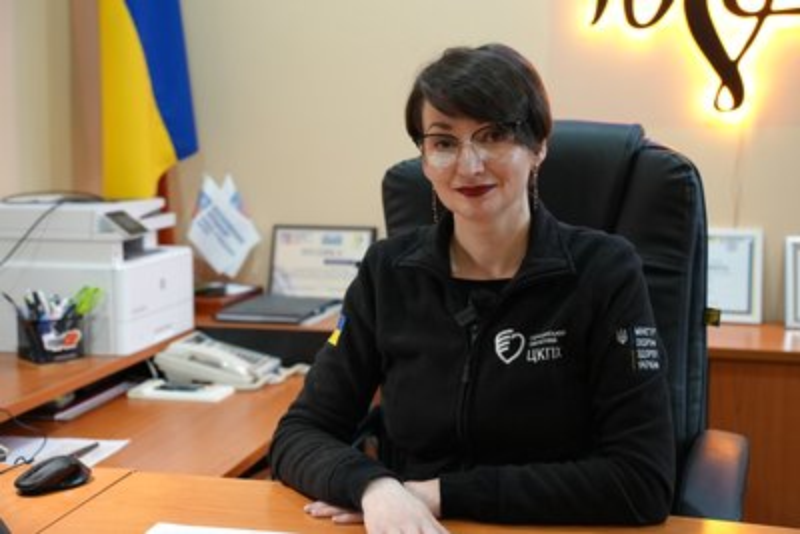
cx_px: 400
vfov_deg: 25.1
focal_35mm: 54
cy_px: 267
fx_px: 1200
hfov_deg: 36.9
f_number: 4
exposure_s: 1/160
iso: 5000
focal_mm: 54
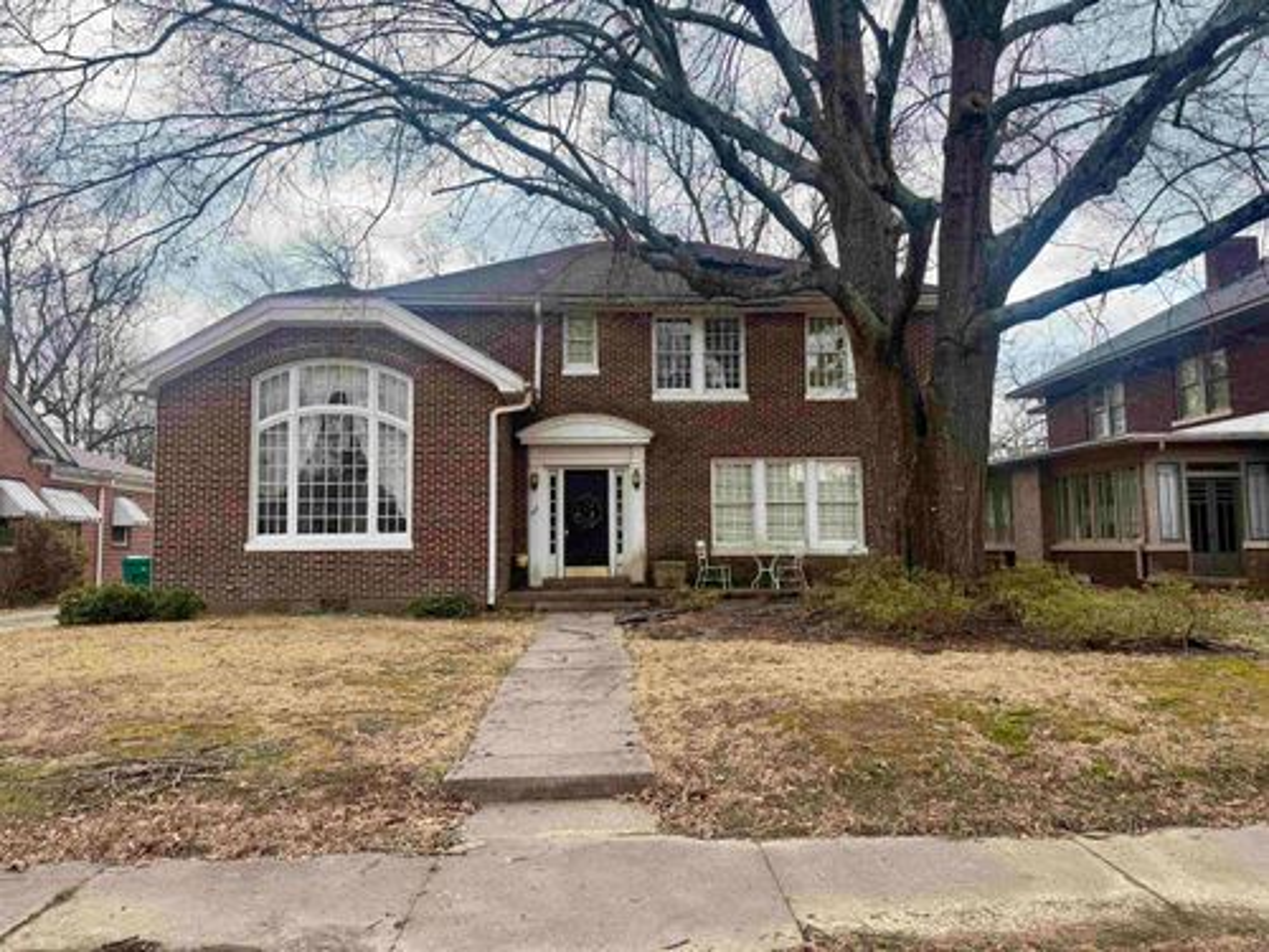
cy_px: 476
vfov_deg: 56.8
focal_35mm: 24
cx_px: 634
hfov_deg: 71.6
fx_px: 880
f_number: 1.78
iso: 100
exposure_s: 1/1585
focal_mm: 6.76
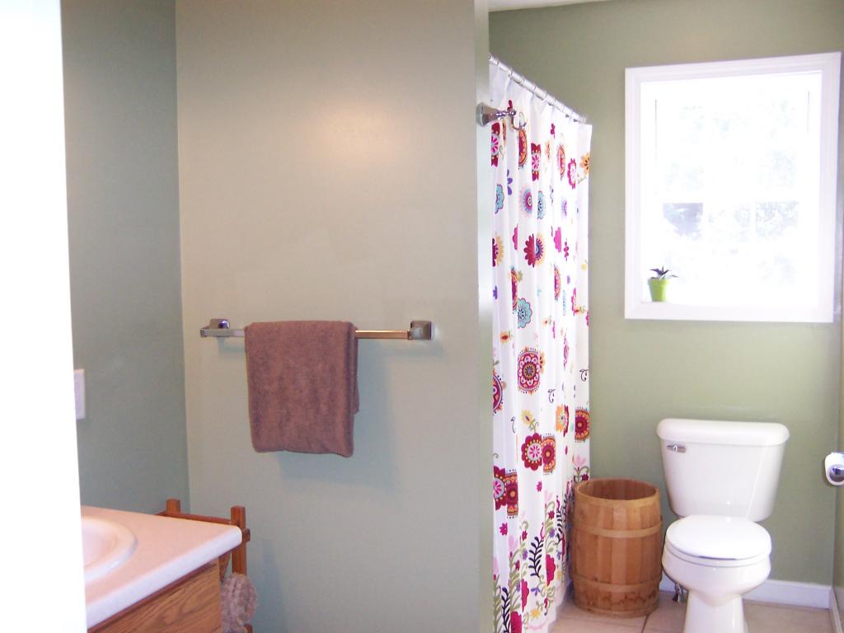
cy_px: 316
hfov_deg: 51.4
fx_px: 878
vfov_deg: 39.7
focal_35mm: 36
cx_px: 422
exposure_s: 1/60
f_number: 2.4
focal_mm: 5.6
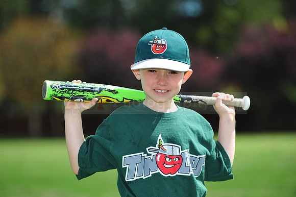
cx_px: 148
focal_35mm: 200
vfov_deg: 6.9
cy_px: 98
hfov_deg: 10.3
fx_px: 1643
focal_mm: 200
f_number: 5
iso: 400
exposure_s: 1/2000
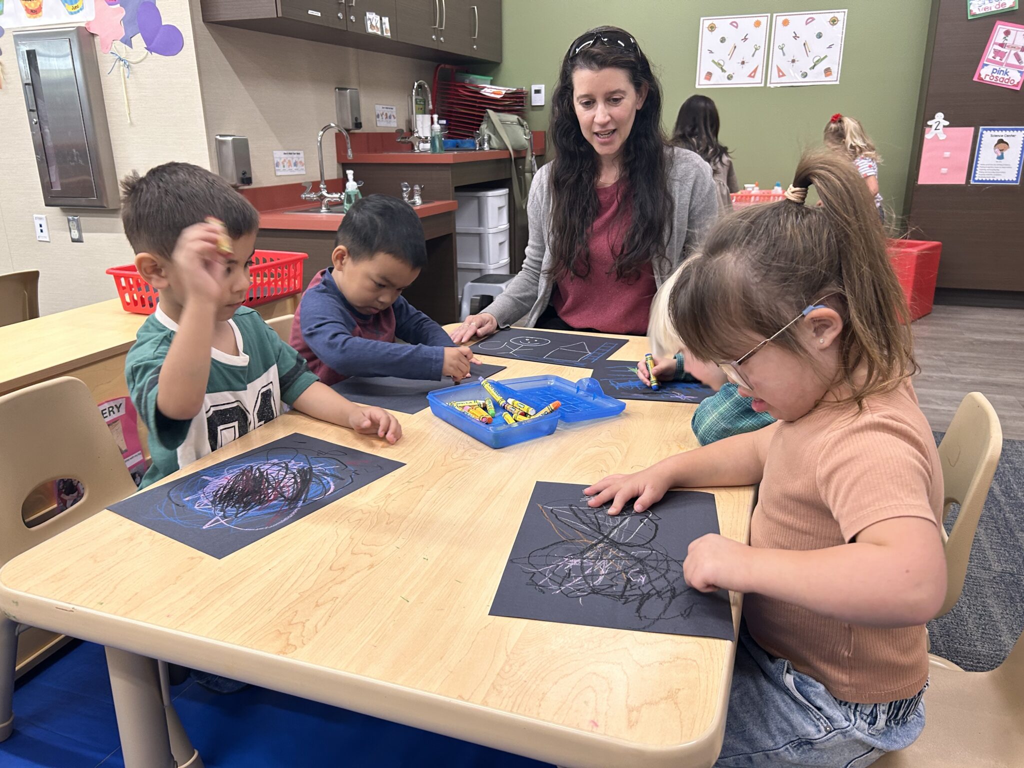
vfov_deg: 53.1
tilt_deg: -18.5
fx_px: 769
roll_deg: +0.6
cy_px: 384
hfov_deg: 67.3
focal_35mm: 26
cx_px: 512
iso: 160
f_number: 1.5
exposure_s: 1/50
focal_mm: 5.7
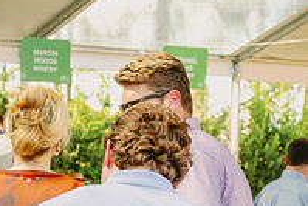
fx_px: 1421
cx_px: -139
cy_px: 289
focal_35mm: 166
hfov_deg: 11.9
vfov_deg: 8.1
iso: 800
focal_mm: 57
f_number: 7.1
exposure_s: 1/200
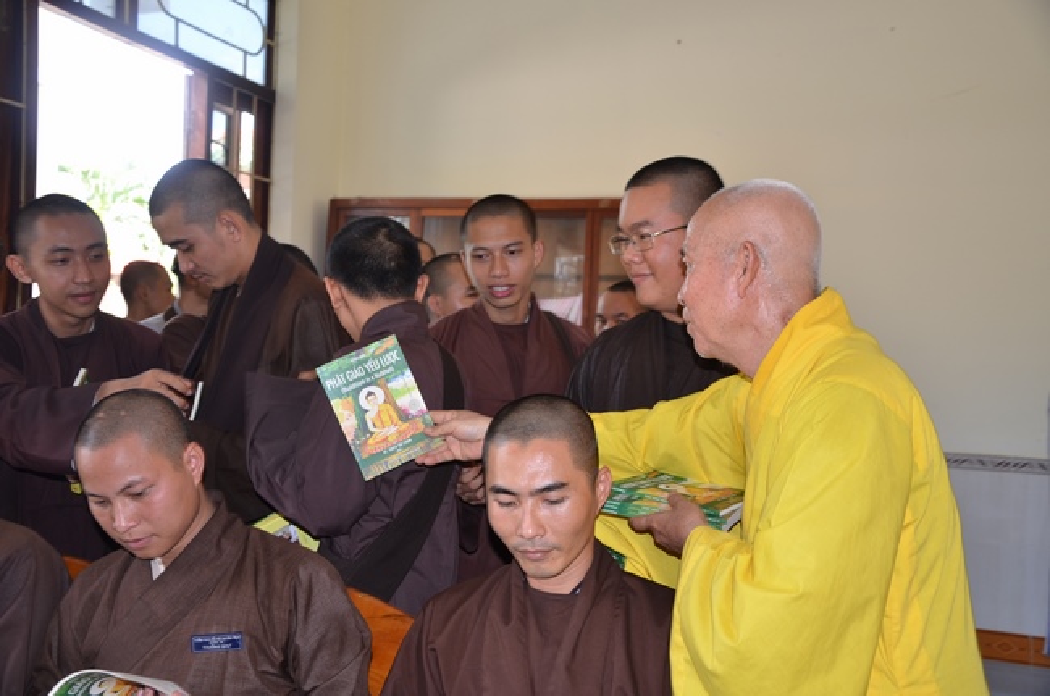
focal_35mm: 39
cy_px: 348
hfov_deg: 49.6
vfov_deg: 34.1
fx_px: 1136
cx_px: 525
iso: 250
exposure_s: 1/60
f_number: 4
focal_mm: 26
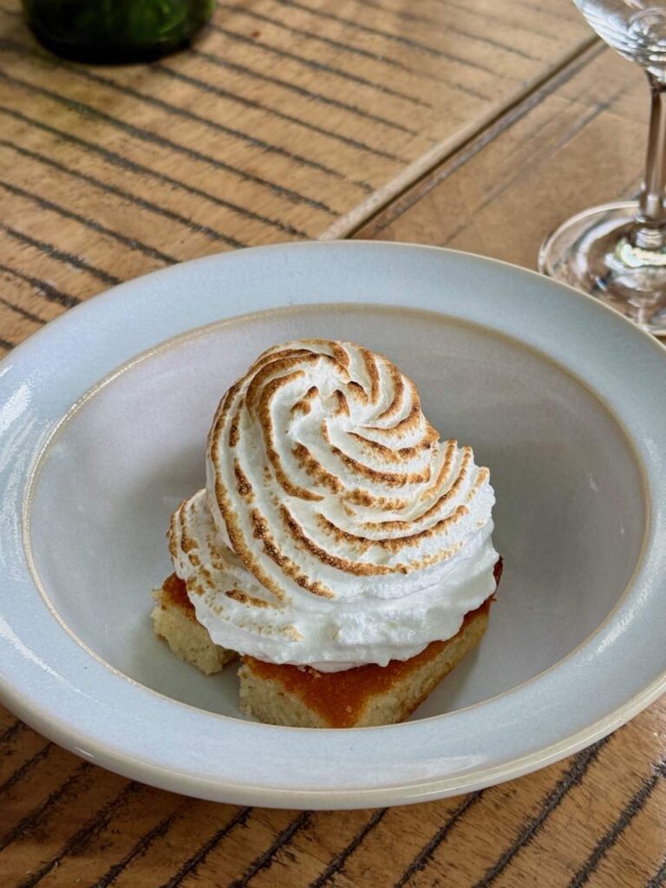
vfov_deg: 39.7
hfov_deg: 30.3
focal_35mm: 48
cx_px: 333
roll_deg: +0.8
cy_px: 444
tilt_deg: -38.9
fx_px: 1231
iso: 64
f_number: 1.78
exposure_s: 1/242
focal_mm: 6.76
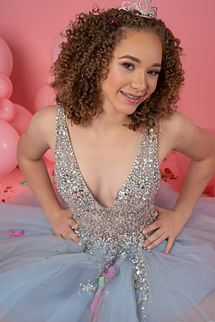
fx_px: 573
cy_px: 169
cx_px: 119
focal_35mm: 64
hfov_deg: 21.2
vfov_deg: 31.4
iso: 320
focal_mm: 52
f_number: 8
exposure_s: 1/160
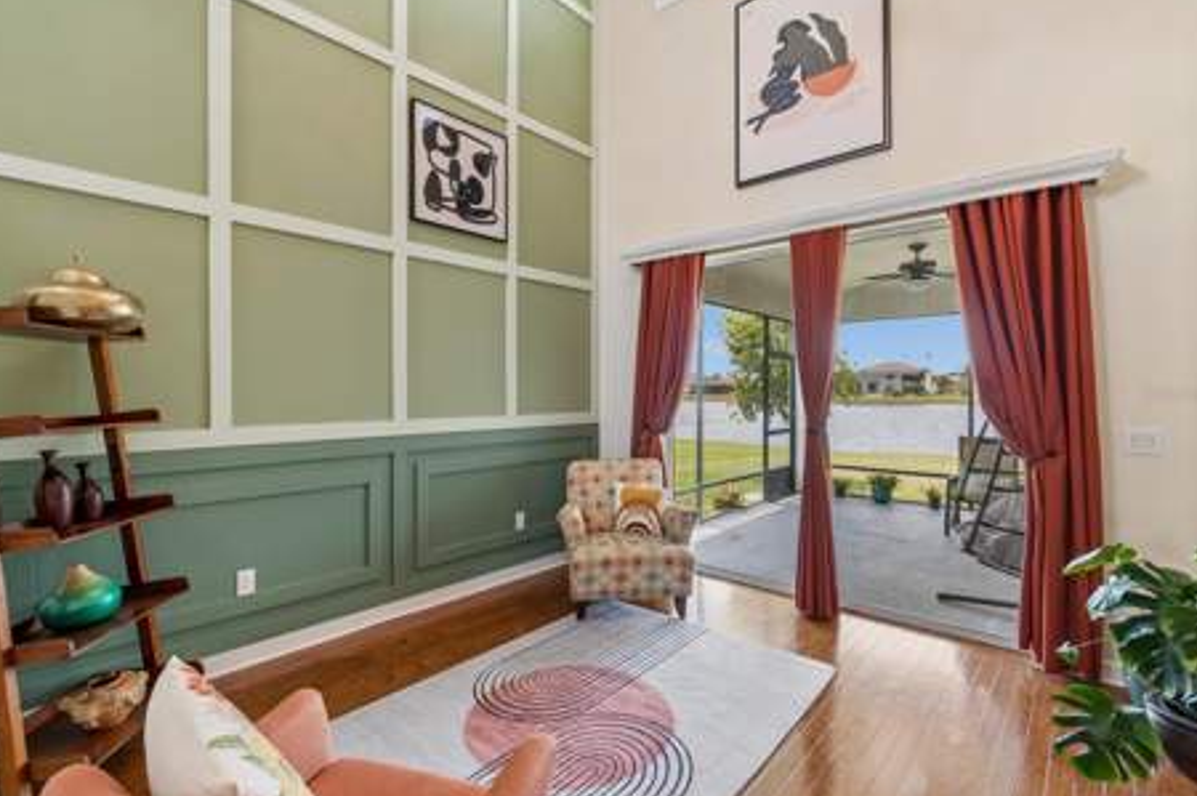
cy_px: 393
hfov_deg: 96.8
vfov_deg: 73.6
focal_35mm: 16
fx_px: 531
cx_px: 577
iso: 100
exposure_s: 1/8
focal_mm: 10
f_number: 7.1
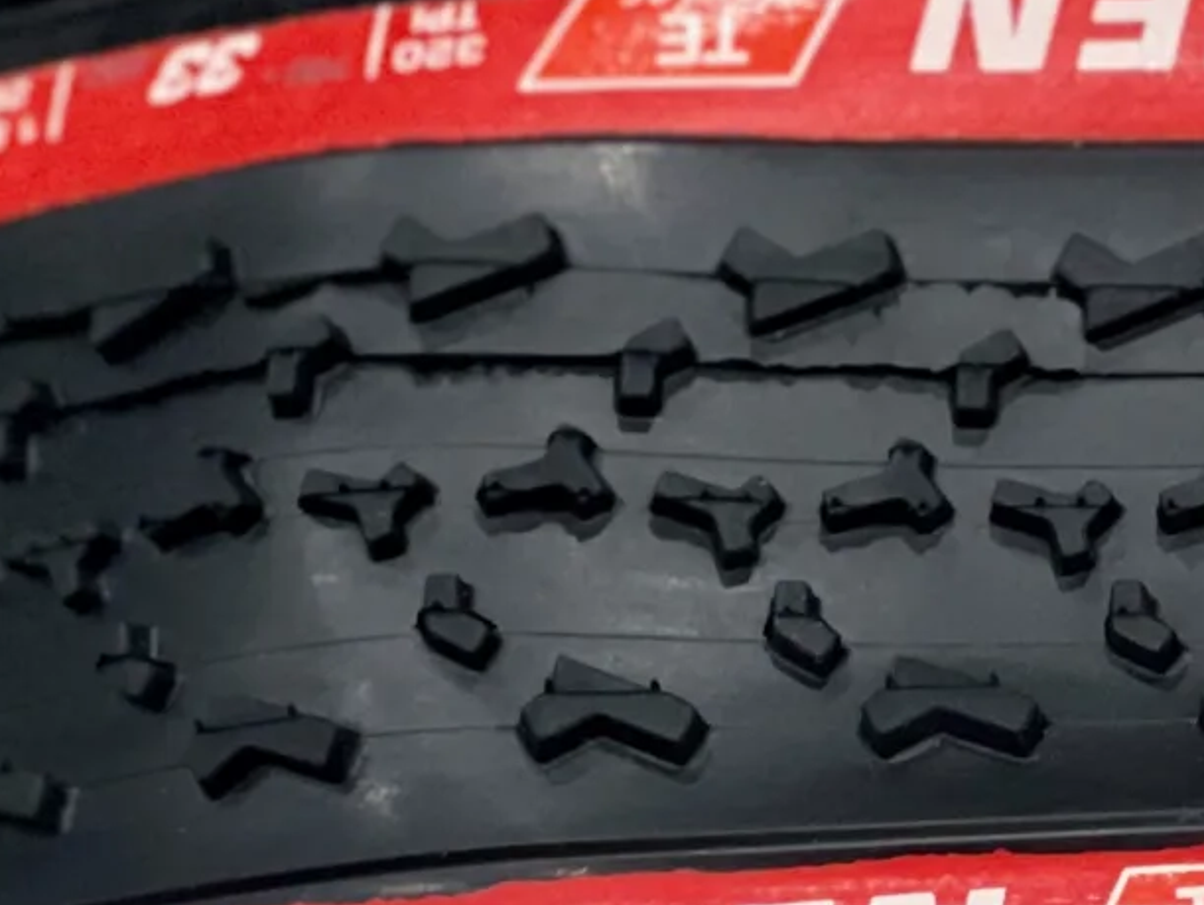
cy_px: 1236
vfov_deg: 5.5
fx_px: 9327
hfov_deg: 7.3
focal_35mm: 268
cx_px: 1529
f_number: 2.2
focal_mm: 7.5
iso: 320
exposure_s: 1/40
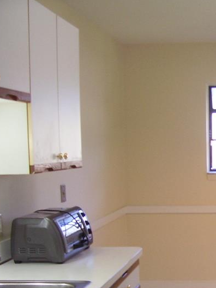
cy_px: 199
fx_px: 549
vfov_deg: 29.1
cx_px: 262
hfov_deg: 20.7
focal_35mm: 66
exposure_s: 1/60
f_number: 2.7
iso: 125
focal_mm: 5.6
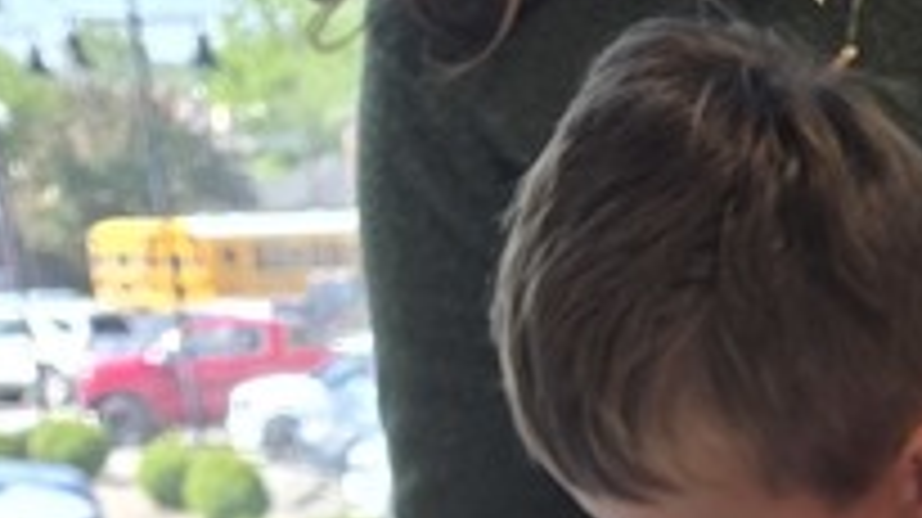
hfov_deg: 15.8
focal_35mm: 125
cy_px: 1725
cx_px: 1385
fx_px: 3054
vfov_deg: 7.9
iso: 40
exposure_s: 1/120
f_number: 1.7
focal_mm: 6.3
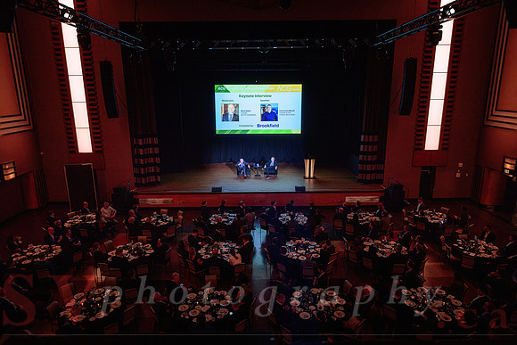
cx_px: 258
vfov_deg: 53.2
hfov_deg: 73.7
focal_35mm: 24
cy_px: 172
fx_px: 345
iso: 1600
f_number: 3.2
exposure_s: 1/100
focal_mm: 24
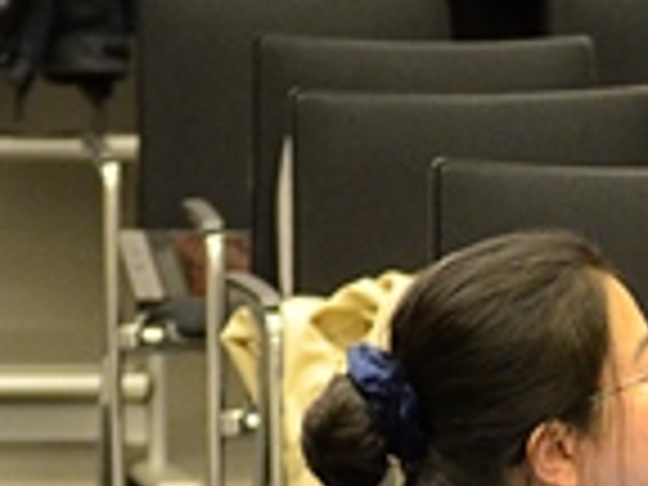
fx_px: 10745
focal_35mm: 574
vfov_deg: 2.6
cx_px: 796
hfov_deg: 3.4
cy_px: 828
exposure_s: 1/100
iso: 3200
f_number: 5
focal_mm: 90
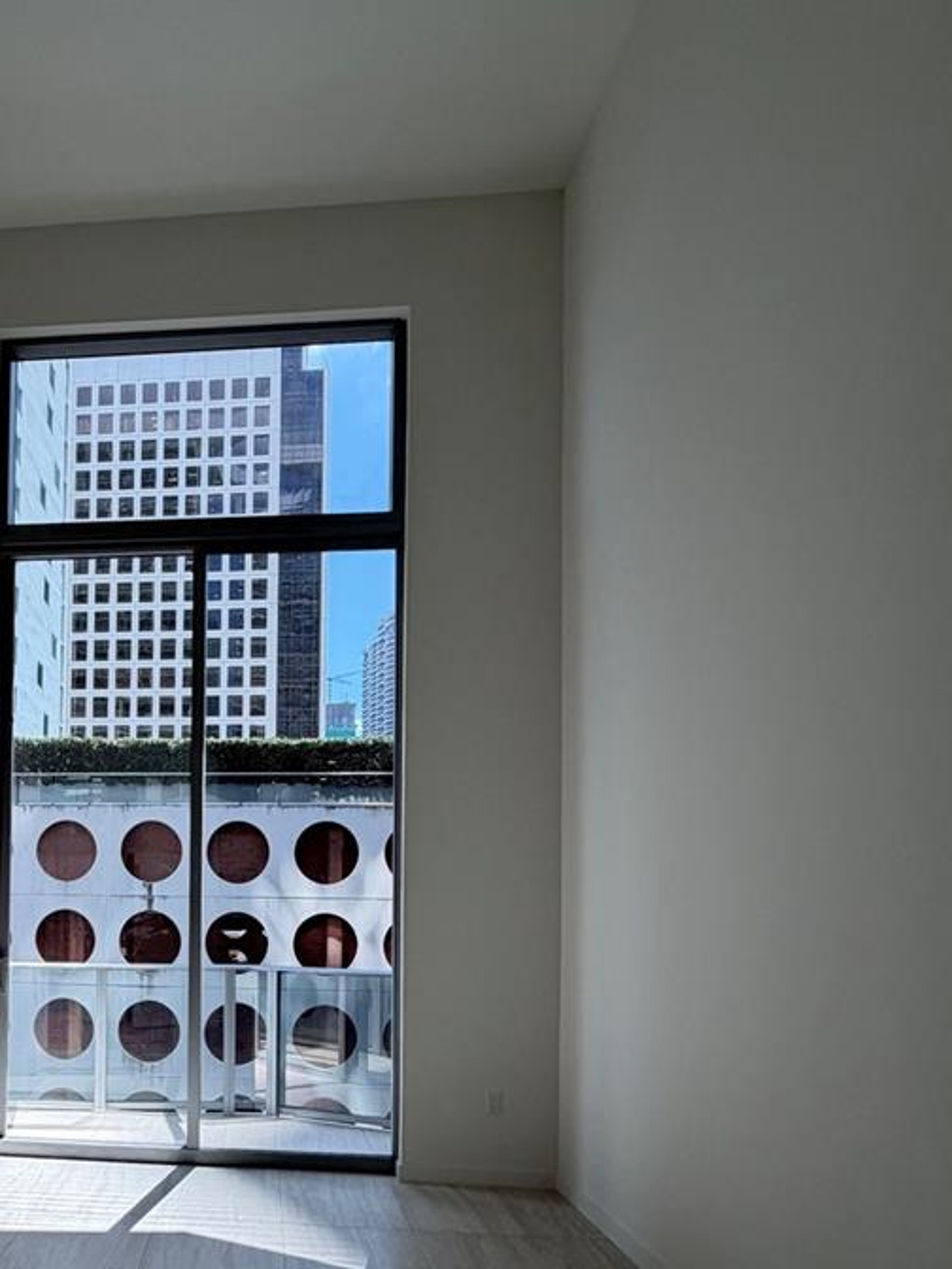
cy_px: 891
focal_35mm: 25
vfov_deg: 66.6
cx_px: 155
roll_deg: -0.6
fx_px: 917
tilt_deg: +0.5
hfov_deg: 50.6
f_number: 2.2
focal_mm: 2.22
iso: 40
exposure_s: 1/193
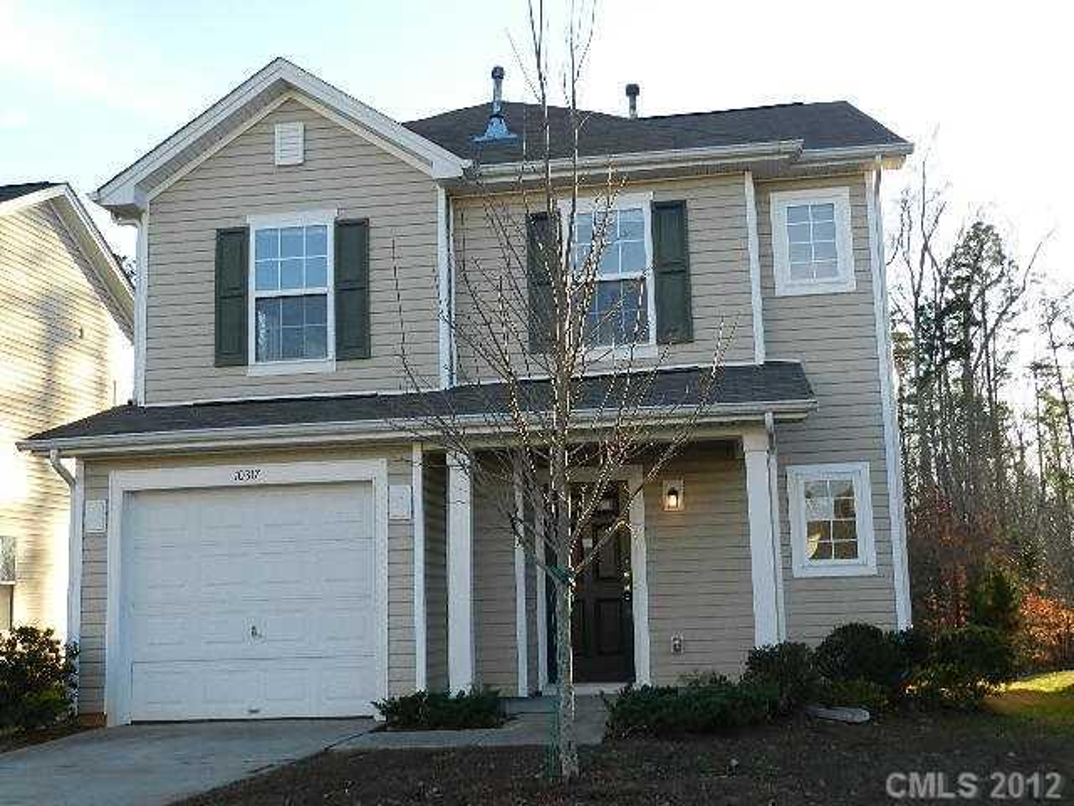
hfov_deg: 49.0
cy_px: 403
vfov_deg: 37.7
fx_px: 1179
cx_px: 537
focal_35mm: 38
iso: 160
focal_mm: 6.7
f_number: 4
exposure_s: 1/250
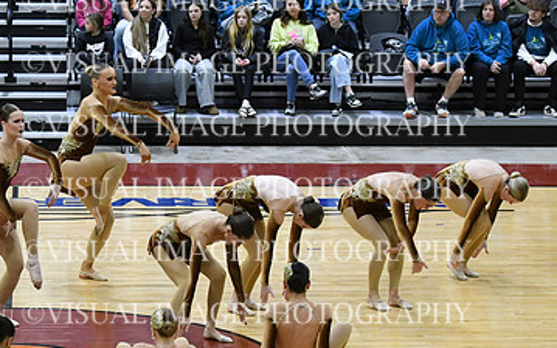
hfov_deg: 12.1
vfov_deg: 7.6
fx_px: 2625
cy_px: 282
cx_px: 247
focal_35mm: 173
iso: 5000
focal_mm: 70
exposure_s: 1/400
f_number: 4
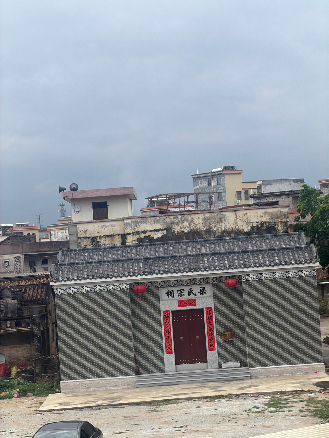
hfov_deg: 14.8
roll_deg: +4.1
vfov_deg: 19.6
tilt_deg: +0.6
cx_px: 164
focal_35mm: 100
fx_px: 1267
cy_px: 219
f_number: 2.8
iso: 25
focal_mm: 16.89
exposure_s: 1/638
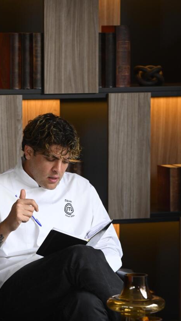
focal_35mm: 195
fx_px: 1664
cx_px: 62
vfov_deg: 11.0
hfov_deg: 6.2
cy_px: 193
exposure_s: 1/200
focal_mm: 155
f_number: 4.5
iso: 2000
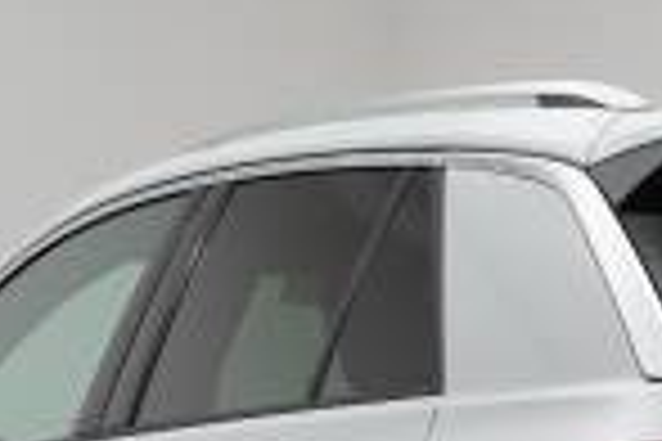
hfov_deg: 8.8
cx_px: 712
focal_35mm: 231
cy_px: 576
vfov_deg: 5.9
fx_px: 4256
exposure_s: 1/160
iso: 800
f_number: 4
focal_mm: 53.1
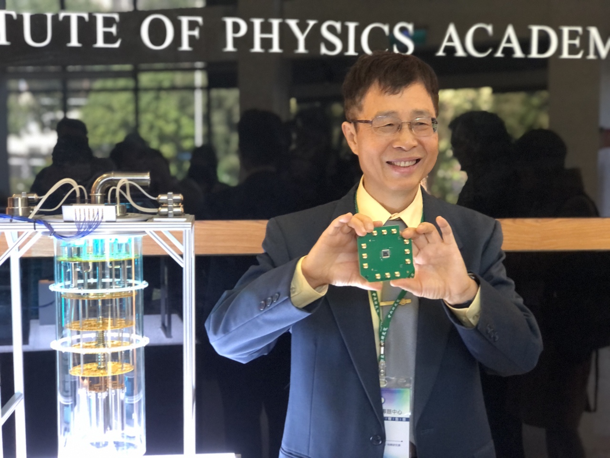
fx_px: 1004
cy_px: 229
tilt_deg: -6.3
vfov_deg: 25.7
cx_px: 305
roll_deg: +0.8
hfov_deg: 33.8
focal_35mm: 57
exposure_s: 1/30
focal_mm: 6.6
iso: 320
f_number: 2.8
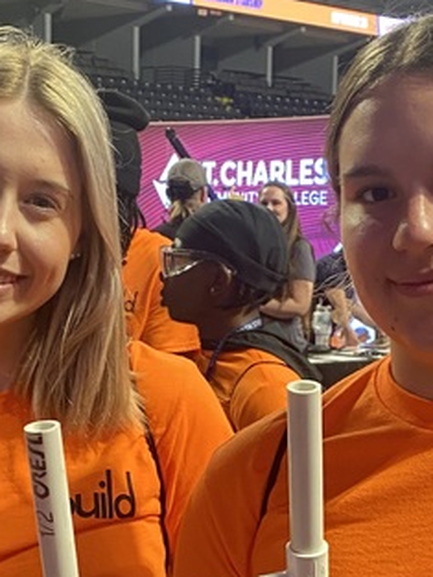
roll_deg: -1.4
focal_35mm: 85
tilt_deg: -13.1
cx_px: 219
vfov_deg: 22.4
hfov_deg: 17.4
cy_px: 529
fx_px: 1417
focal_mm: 4.25
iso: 125
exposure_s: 1/62
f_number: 1.8
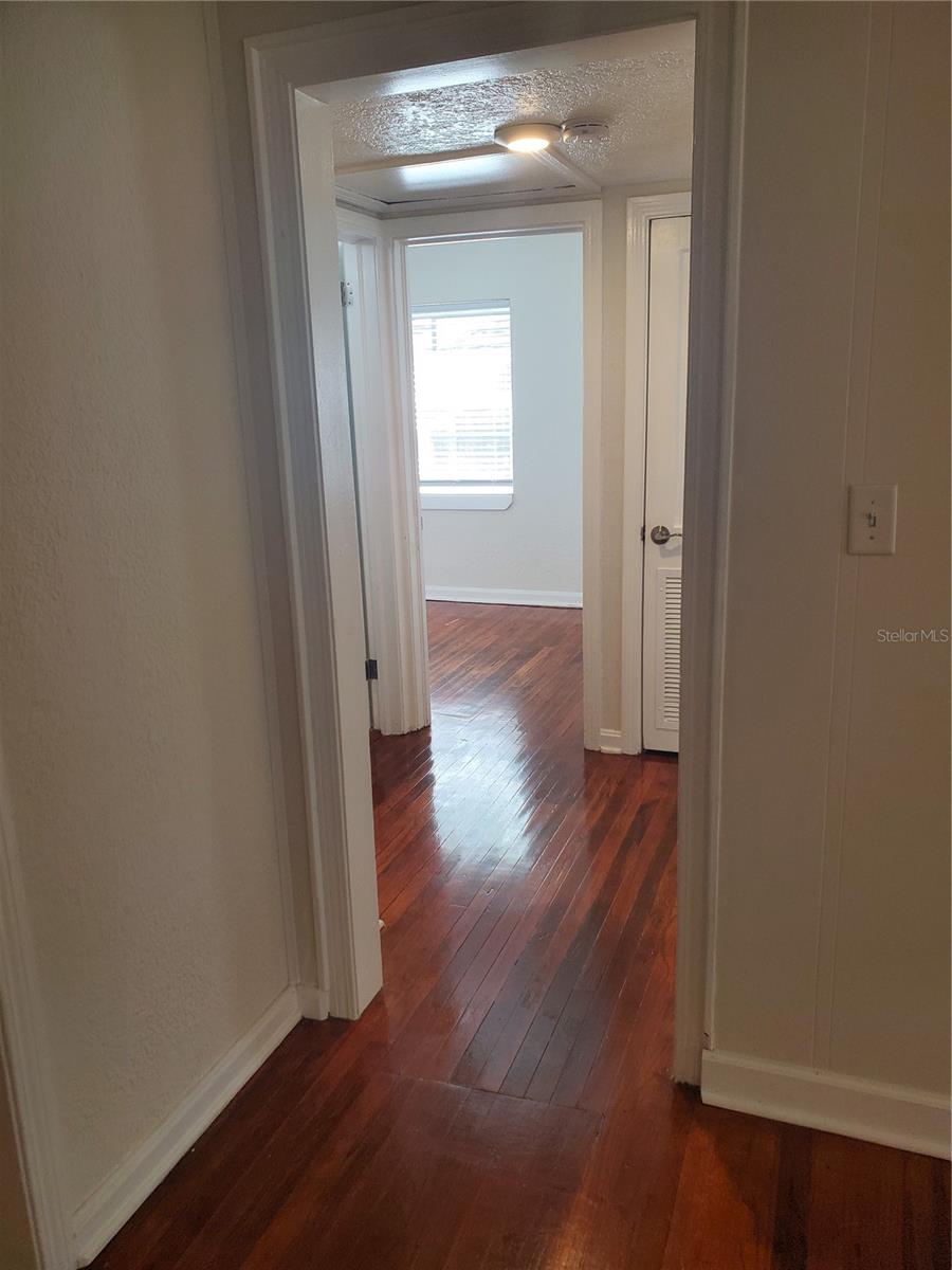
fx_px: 953
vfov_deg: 67.3
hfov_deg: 53.1
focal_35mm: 26
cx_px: 476
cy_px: 635
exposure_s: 1/120
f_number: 2.4
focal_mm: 4.3
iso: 160
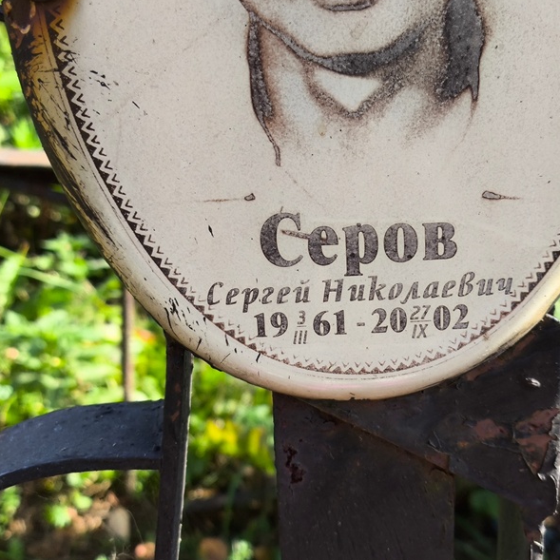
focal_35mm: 60
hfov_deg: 28.5
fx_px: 1098
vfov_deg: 28.6
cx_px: 332
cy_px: 280
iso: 50
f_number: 1.7
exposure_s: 1/268
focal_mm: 4.71
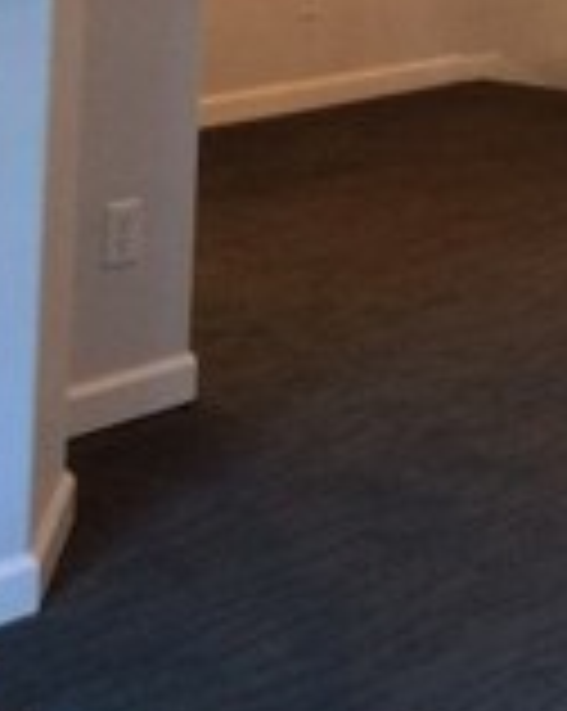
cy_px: -302
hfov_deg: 11.4
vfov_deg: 15.6
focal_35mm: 115
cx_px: 1300
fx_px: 2417
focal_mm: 4.15
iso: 125
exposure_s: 1/30
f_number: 2.2
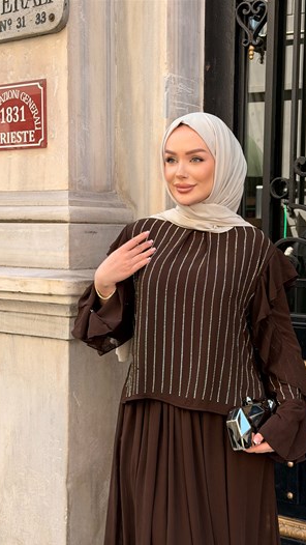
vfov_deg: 39.2
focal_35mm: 53
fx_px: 764
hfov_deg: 22.6
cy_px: 275
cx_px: 197
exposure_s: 1/420
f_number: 1.78
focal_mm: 6.76
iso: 64
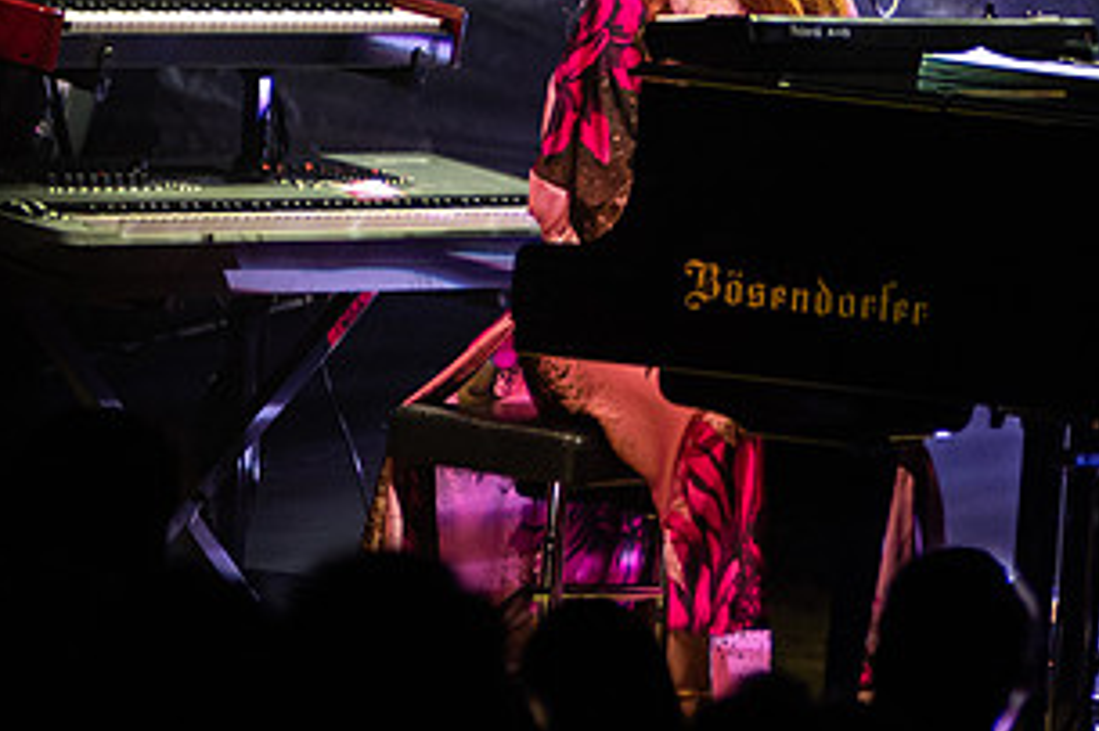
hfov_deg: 3.3
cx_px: 949
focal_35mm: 622
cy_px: -89
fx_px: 18977
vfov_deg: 2.2
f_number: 3.2
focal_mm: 200
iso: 2000
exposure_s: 1/320
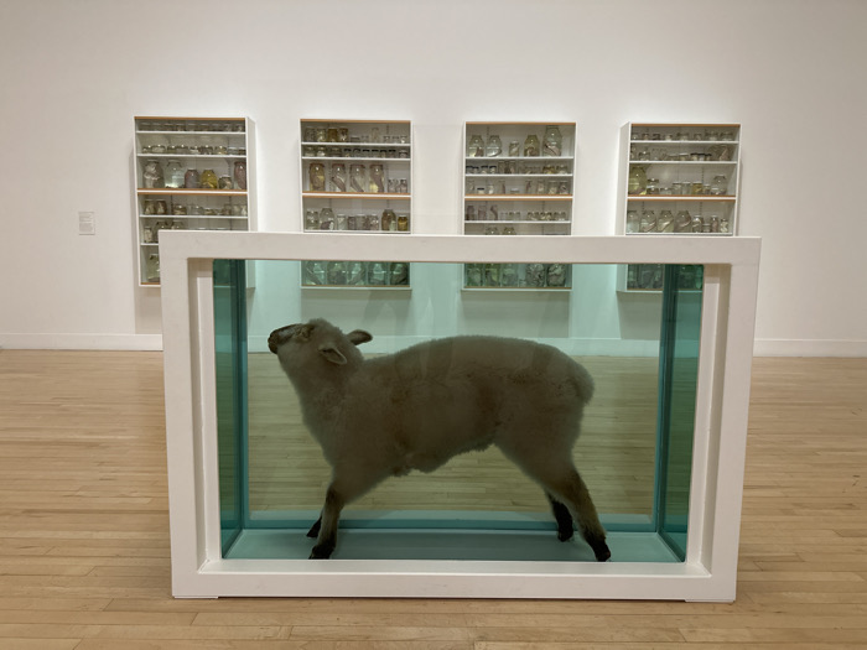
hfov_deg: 71.6
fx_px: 601
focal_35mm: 24
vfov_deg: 56.8
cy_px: 325
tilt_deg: -7.4
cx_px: 434
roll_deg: -0.3
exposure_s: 1/60
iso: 320
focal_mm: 6.86
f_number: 1.78
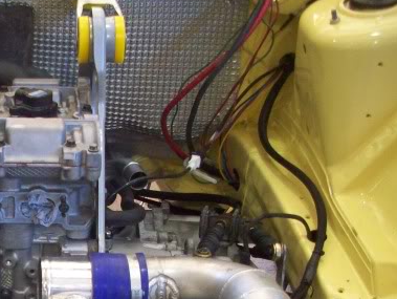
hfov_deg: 23.9
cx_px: -2
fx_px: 895
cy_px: 298
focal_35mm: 78
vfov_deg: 18.4
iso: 160
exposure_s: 1/34.4
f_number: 2.8
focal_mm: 6.2
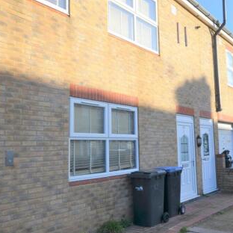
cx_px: 161
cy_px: 118
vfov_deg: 47.2
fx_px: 267
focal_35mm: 35
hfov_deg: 46.2
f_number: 8
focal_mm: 18
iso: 180
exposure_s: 1/250
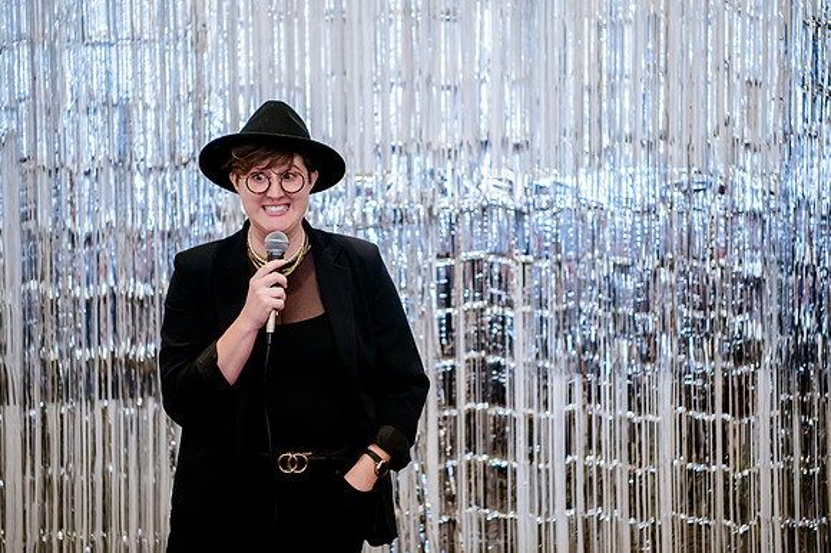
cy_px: 255
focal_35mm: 77
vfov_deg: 17.8
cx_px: 416
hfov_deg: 26.4
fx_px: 1770
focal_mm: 70
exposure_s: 1/60
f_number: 2.8
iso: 5000
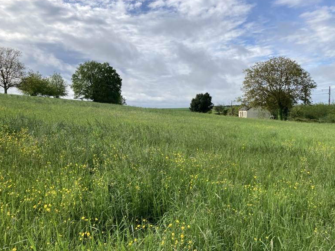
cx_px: 171
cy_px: 124
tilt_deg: -4.8
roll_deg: +0.8
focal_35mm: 29
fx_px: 281
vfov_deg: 48.2
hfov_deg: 61.7
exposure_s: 1/2183
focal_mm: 3.99
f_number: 1.8
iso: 20
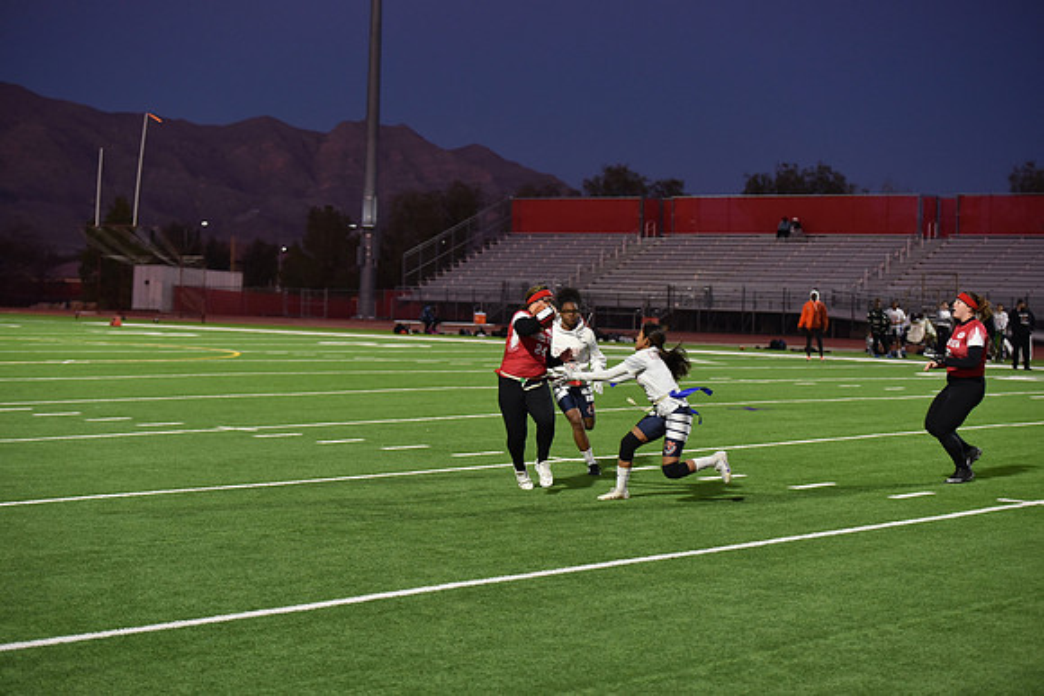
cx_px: 522
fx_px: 2030
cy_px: 348
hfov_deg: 28.8
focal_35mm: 70
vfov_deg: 19.5
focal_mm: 70
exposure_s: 1/500
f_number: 2.8
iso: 1800
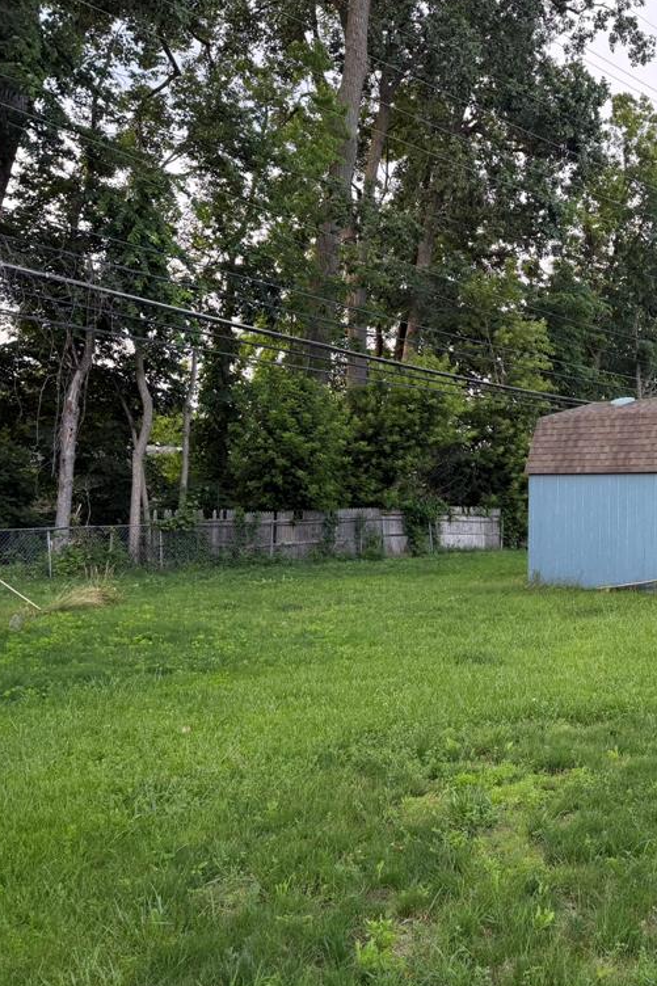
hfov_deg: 36.4
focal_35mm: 34
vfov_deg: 55.8
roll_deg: -0.4
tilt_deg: +1.2
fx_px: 931
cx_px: 597
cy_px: 496
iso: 80
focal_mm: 6.76
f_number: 1.78
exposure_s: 1/163
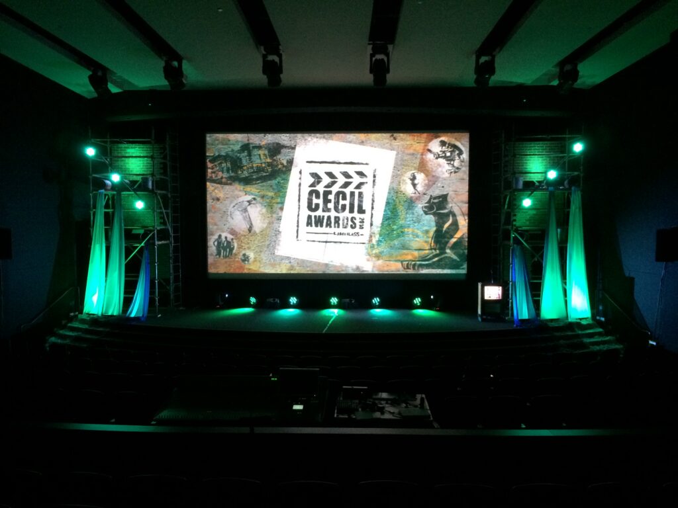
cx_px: 339
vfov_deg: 46.8
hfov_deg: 60.0
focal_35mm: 30
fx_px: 588
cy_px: 254
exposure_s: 1/24
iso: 320
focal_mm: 4.12
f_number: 2.2
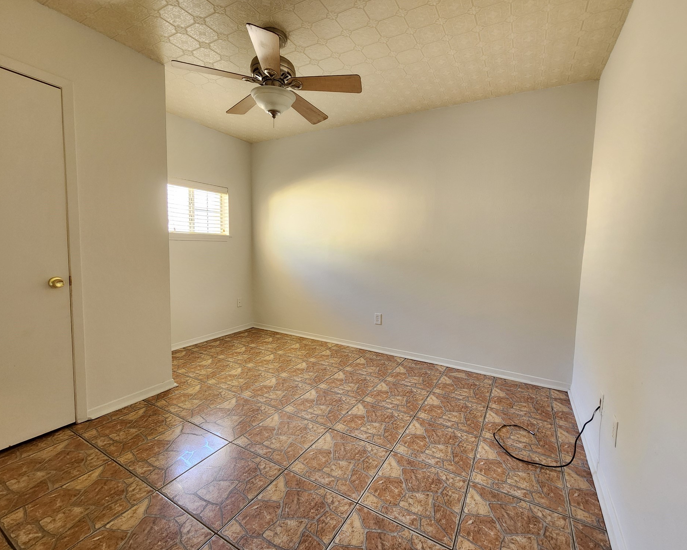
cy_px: 271
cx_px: 352
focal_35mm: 14
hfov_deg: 100.7
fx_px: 285
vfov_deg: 88.0
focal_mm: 2.2
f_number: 2.2
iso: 320
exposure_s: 1/30
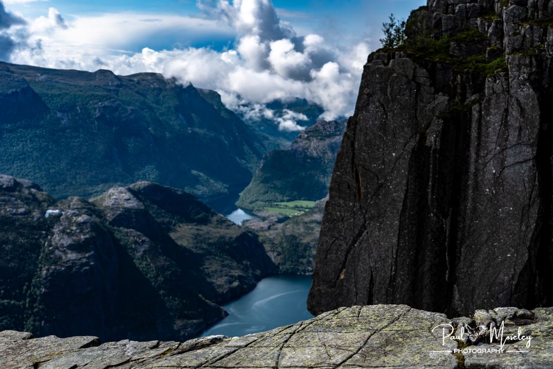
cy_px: 184
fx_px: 707
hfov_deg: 42.7
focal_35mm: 46
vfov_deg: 29.2
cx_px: 276
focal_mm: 46
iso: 100
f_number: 4
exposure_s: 1/2000
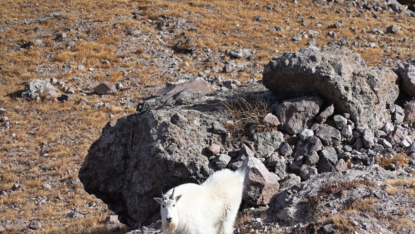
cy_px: 157
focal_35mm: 259
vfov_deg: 4.7
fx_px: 2850
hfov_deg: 8.3
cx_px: 201
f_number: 4.5
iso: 100
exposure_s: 1/500
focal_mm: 71.99
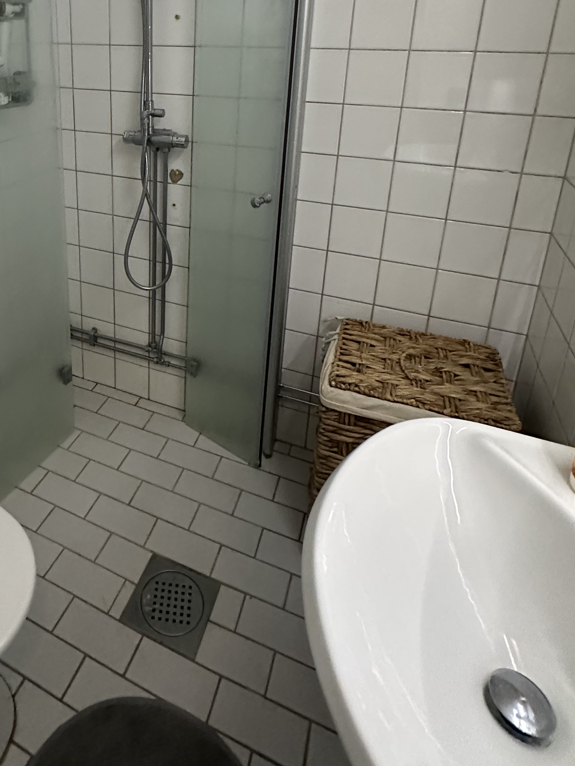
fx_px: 532
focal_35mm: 24
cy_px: 189
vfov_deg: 67.0
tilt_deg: -15.7
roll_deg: -1.7
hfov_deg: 54.7
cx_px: 160
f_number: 2.2
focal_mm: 2.22
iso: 640
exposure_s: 1/50
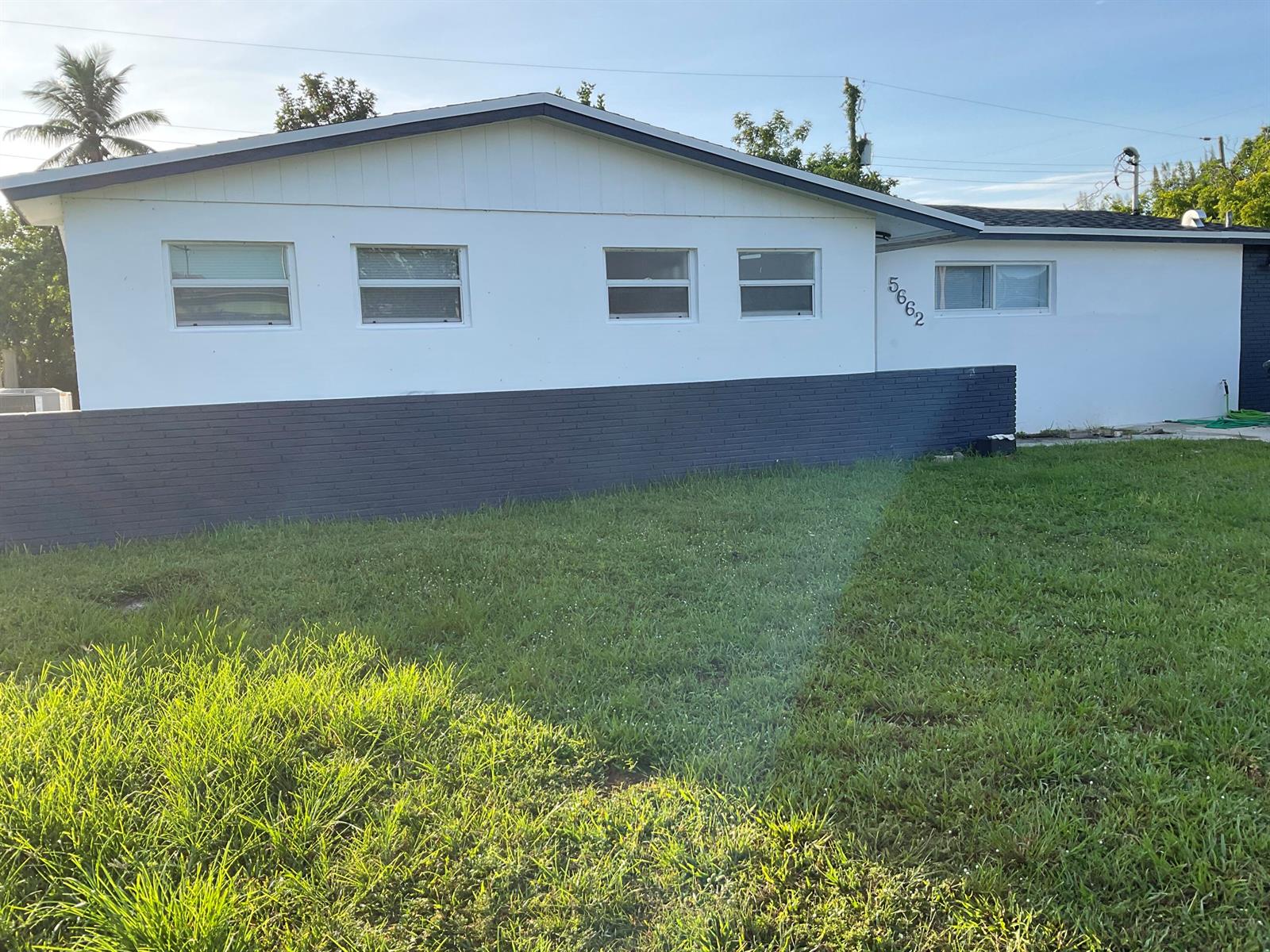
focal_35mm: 29
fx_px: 1064
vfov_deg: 48.2
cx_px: 635
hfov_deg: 61.7
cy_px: 476
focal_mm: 3
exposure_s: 1/534
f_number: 1.8
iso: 16
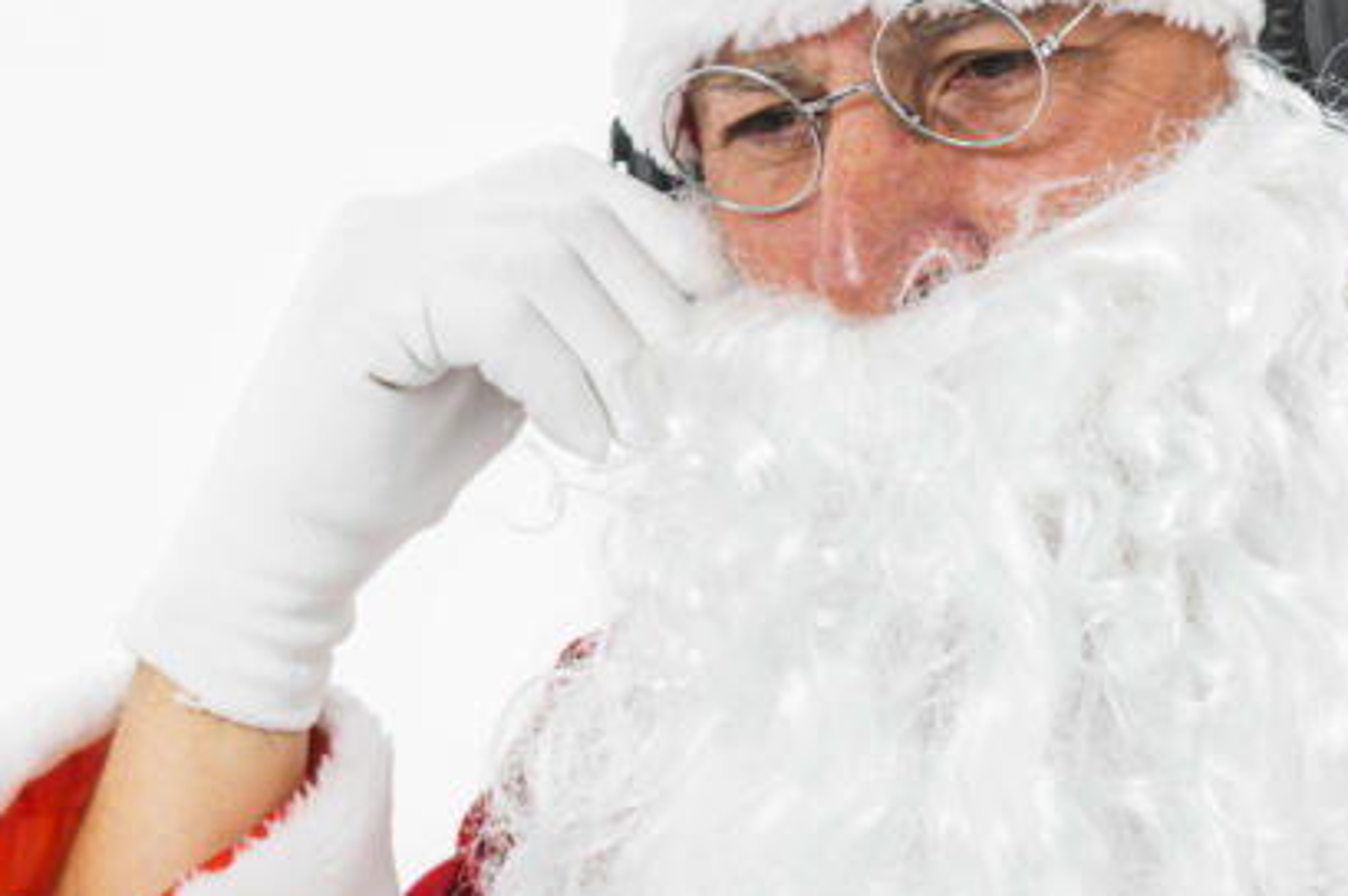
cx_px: 250
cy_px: 590
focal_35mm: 268
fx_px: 10027
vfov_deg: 5.1
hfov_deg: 7.7
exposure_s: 1/100
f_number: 8
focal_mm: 85
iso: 100
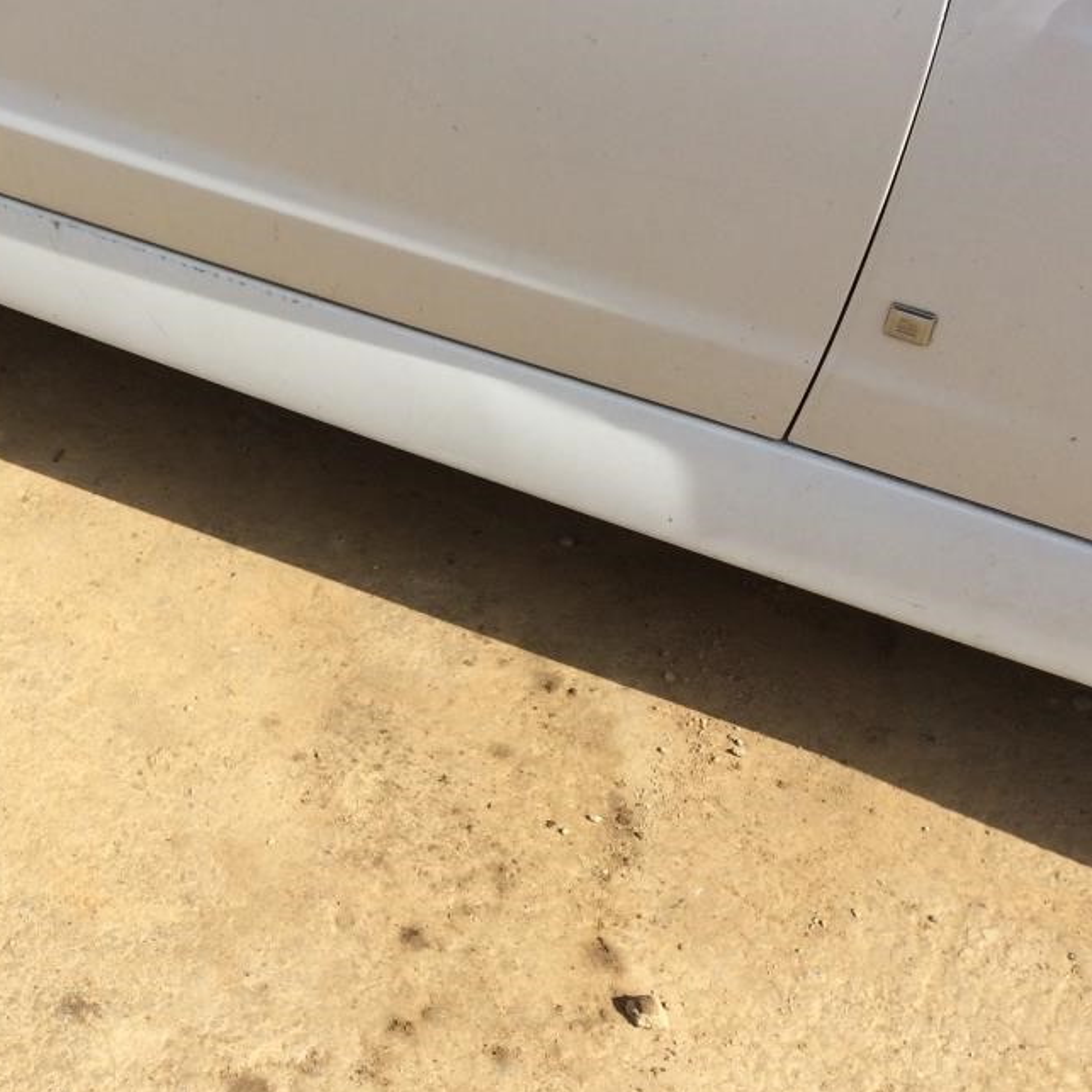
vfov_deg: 33.3
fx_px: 1820
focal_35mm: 51
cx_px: 88
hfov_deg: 31.7
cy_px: 650
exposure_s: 1/1520
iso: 32
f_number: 2.2
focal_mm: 4.15
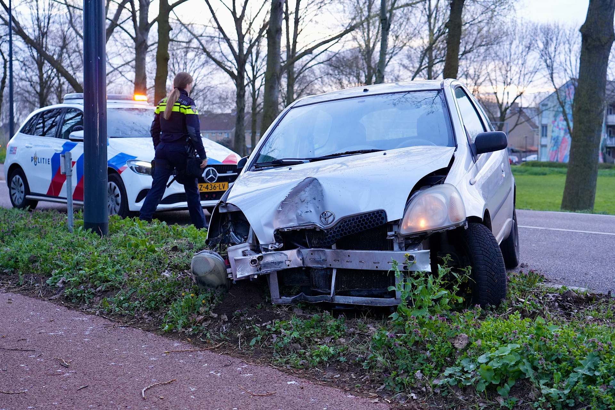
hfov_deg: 39.6
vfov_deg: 27.0
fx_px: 854
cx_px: 308
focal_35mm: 50
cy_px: 205
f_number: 5
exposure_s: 1/160
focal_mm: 50
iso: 2500
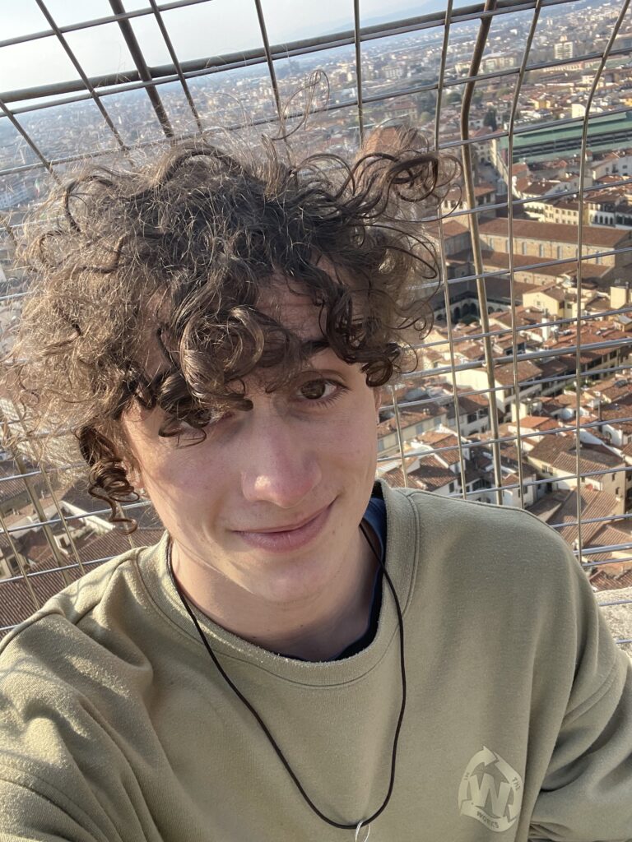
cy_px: 421
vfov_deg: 60.0
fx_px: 730
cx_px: 316
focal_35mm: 30
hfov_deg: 46.8
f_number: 2.2
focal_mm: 2.71
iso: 25
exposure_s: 1/203
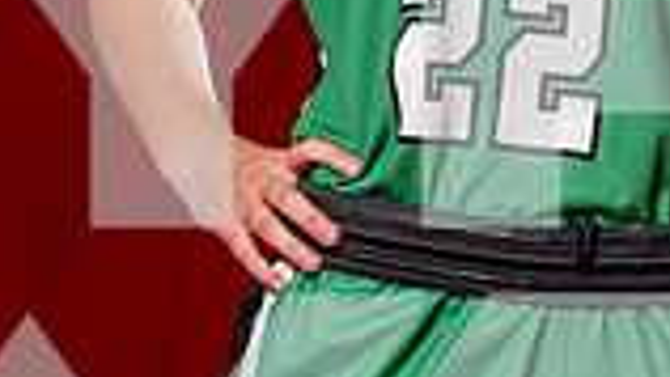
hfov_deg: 11.0
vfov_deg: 6.2
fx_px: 3483
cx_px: 339
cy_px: 6
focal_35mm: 196
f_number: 6.3
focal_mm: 51
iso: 100
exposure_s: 1/125
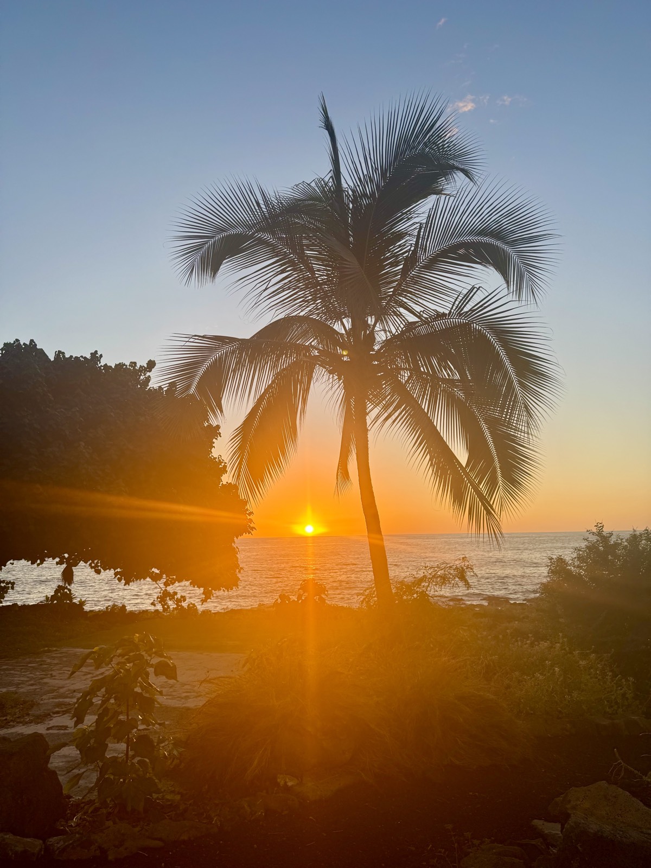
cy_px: 434
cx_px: 326
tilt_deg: +8.1
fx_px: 602
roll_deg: +0.9
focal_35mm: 24
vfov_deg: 71.6
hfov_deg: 56.8
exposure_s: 1/1285
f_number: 1.78
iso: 80
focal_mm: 6.76
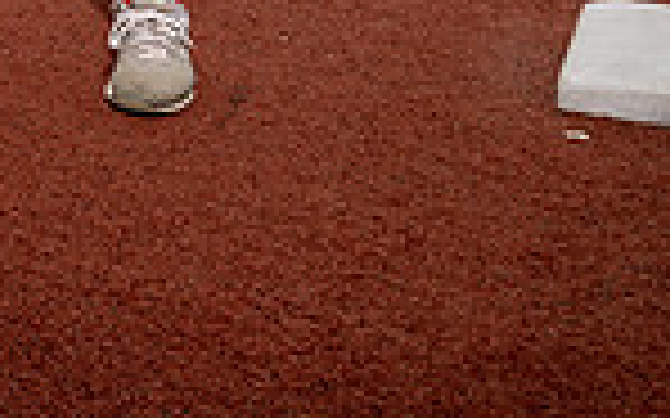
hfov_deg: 18.0
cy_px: -521
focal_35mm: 114
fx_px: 2081
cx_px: 72
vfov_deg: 10.2
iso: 100
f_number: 8
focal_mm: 37
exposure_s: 1/250
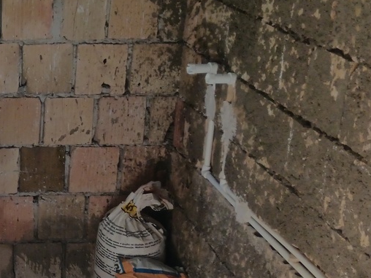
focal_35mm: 77
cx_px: -26
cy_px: 155
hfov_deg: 23.9
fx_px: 825
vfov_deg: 19.1
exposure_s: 1/50
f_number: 1.9
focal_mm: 4.95
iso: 500
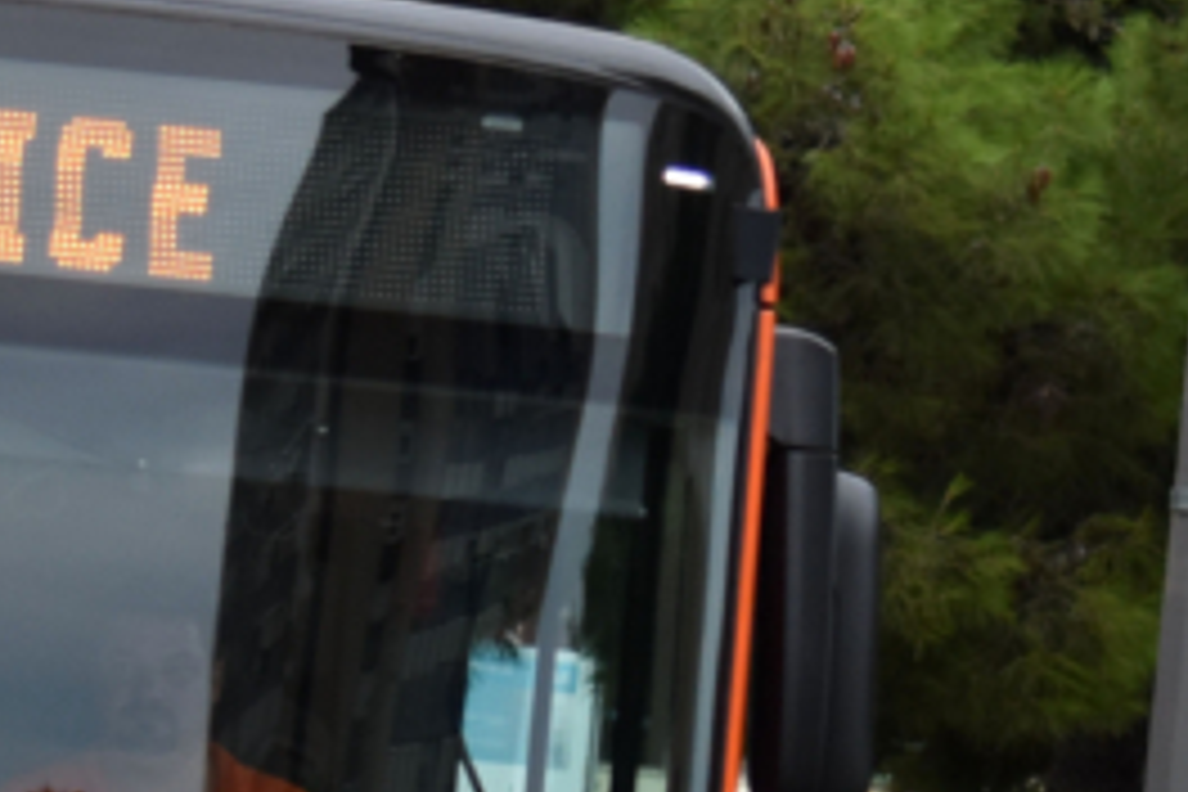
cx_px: 468
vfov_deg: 3.2
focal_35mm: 429
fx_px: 14156
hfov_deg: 4.8
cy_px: 934
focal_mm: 58
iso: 400
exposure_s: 1/250
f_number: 5
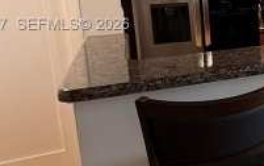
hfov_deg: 23.0
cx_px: 451
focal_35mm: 59
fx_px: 425
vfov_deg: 21.7
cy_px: 25
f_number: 2.2
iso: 200
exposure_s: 1/60
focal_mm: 2.22
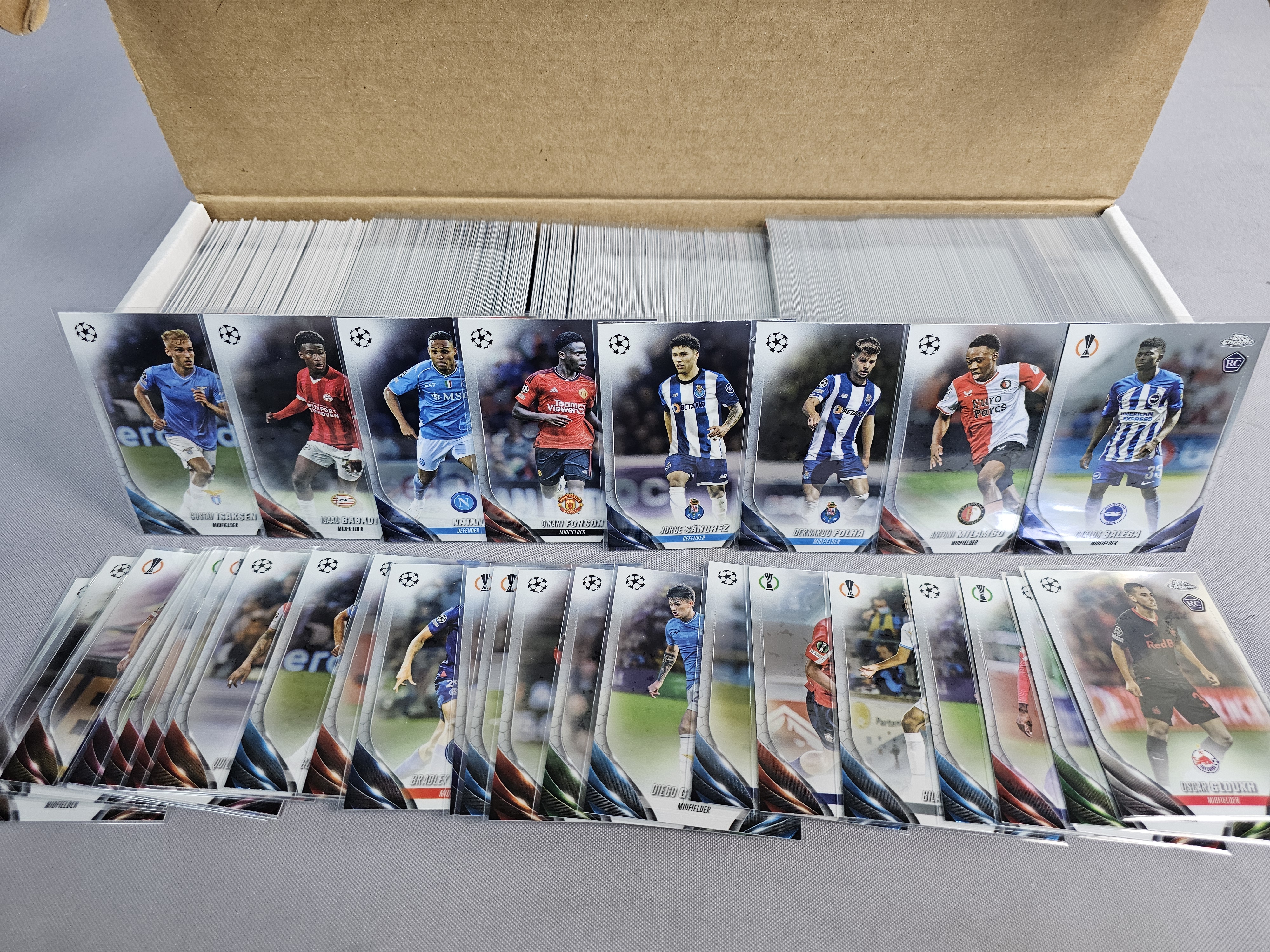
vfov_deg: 58.9
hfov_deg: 73.9
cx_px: 635
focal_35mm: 23
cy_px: 476
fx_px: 844
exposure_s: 1/120
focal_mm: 6.3
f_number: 1.7
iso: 320
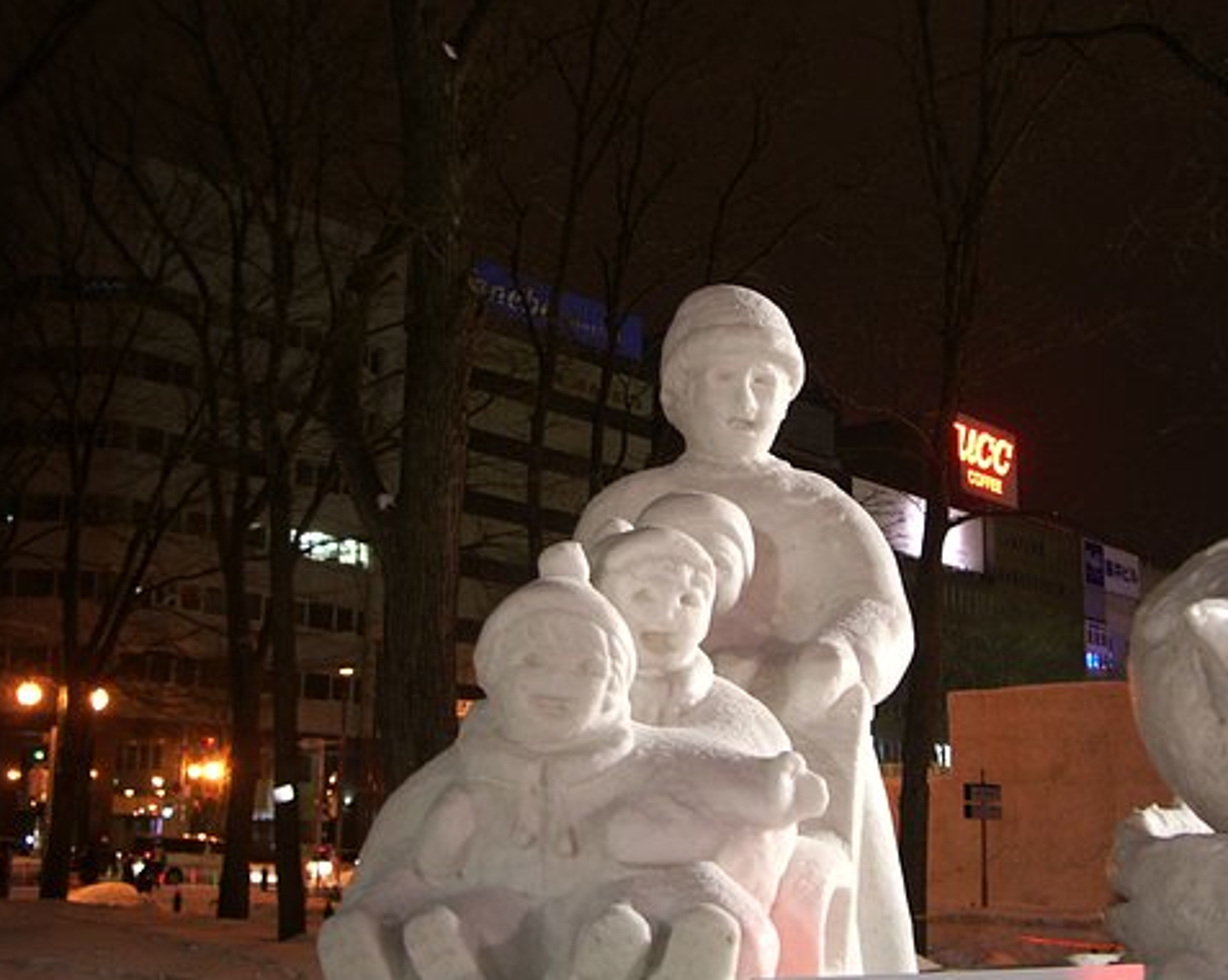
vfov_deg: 34.9
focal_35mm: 43
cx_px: 631
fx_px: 1562
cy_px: 491
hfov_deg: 42.9
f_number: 2.8
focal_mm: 6.8
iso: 100
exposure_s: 1/4
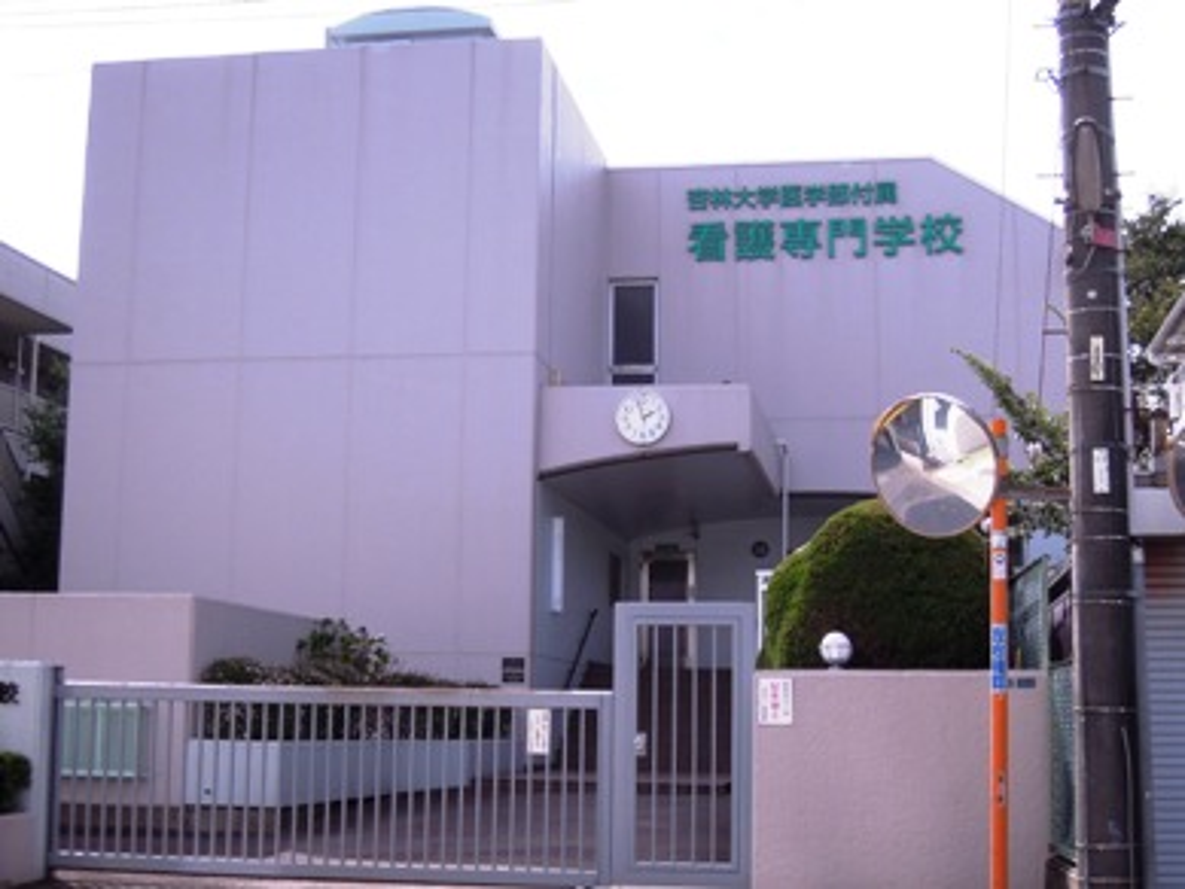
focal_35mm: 55
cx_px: 592
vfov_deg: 26.6
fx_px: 1883
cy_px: 444
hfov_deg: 34.9
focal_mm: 9.9
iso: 160
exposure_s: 1/1250
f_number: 3.5
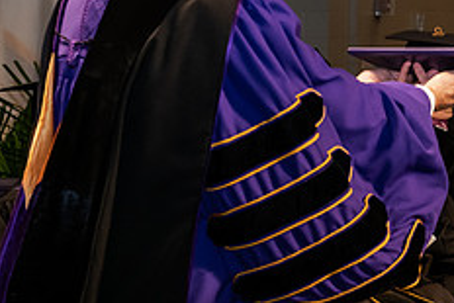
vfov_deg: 9.1
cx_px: 483
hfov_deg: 13.4
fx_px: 1893
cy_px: 13
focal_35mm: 150
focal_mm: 60
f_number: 6.3
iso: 1600
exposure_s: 1/200
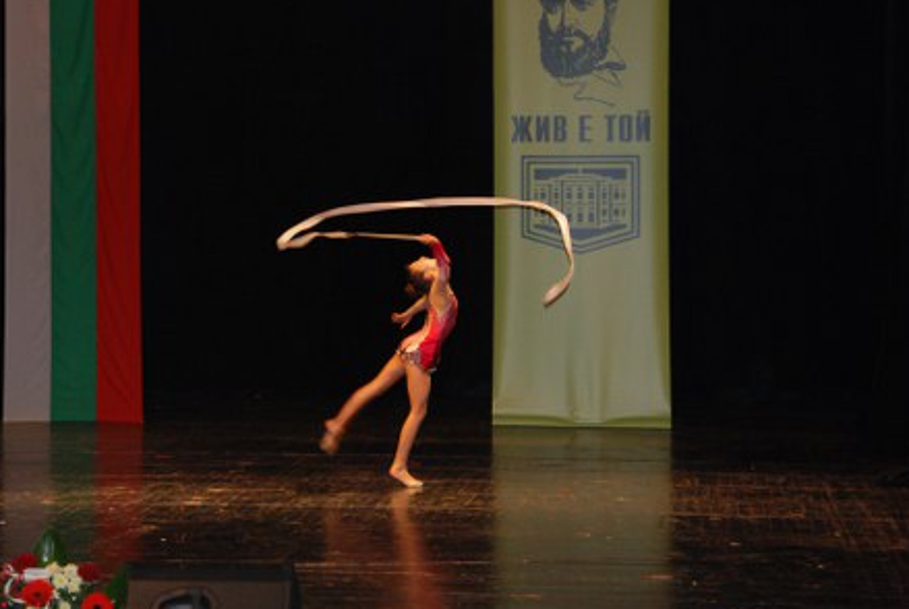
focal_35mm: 127
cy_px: 207
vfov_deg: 10.8
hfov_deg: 16.1
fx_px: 3211
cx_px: 333
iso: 800
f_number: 7.1
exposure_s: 1/60
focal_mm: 62
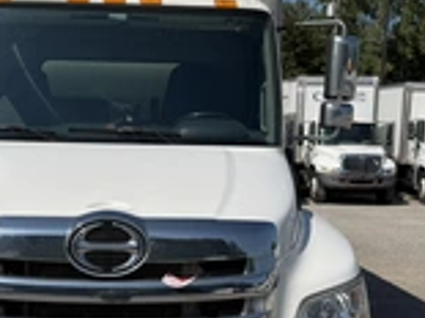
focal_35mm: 62
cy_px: 206
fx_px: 761
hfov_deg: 31.1
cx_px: 156
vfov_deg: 23.5
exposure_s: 1/9091
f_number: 1.78
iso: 80
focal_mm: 6.76
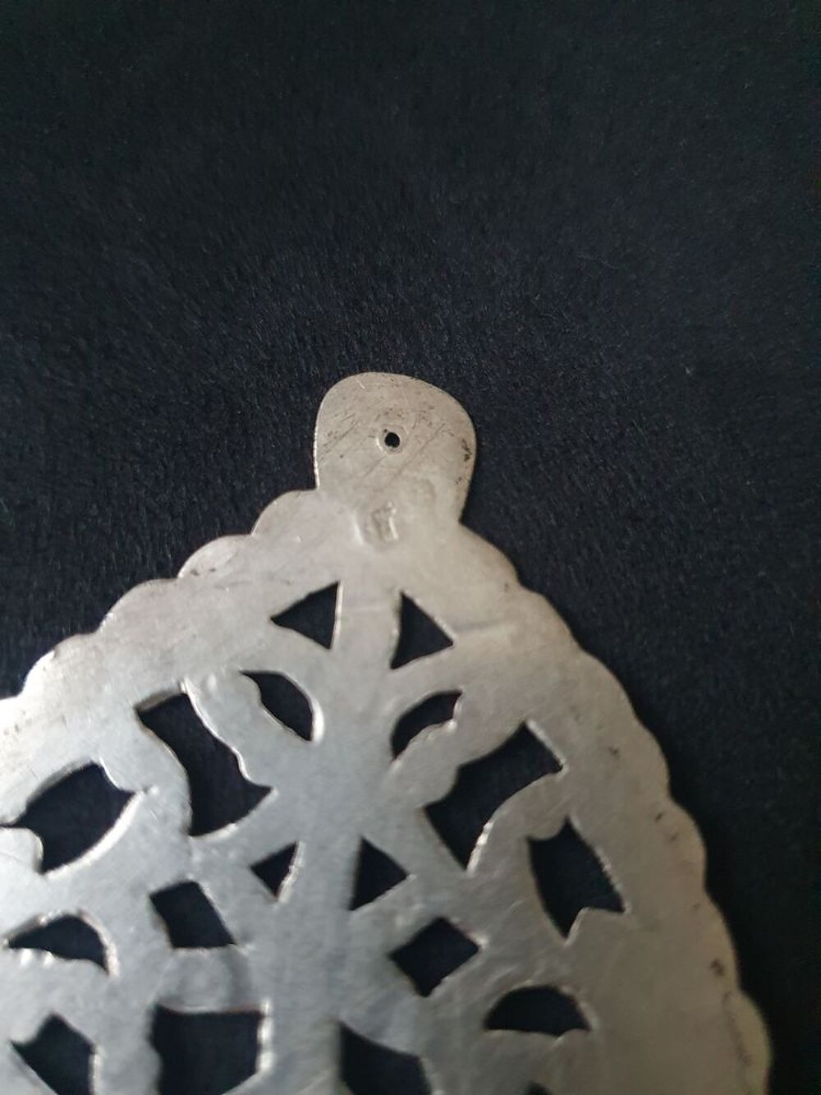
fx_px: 822
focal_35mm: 26
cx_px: 410
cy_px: 548
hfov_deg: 53.1
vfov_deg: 67.3
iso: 640
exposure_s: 1/33
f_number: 1.5
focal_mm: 4.32
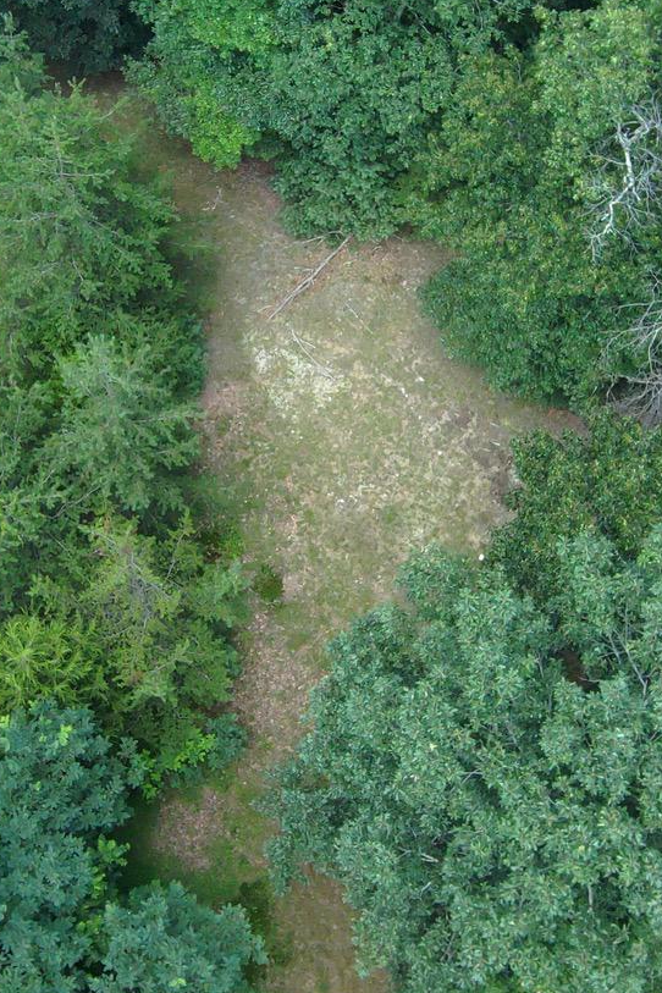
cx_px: 255
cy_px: 396
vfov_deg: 36.1
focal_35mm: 55
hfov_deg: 24.6
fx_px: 1517
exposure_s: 1/120
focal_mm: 3.7
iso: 772
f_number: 2.8
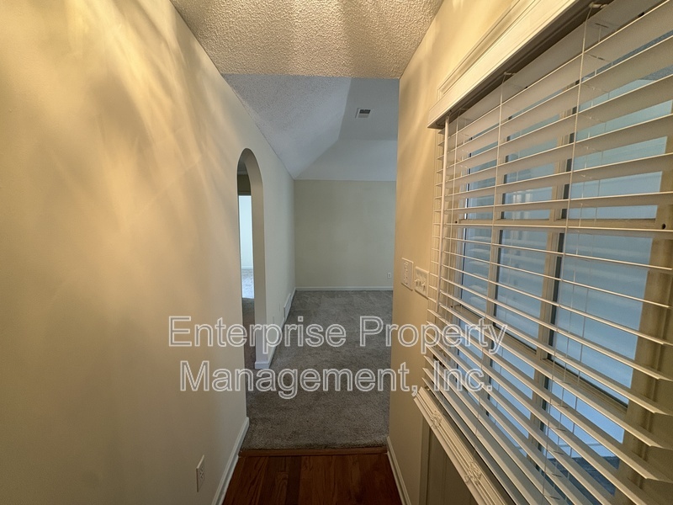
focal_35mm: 14
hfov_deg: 102.1
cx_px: 336
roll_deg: -0.2
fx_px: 272
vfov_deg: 85.7
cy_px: 252
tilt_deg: -6.8
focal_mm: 2.22
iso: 250
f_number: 2.2
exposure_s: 1/60
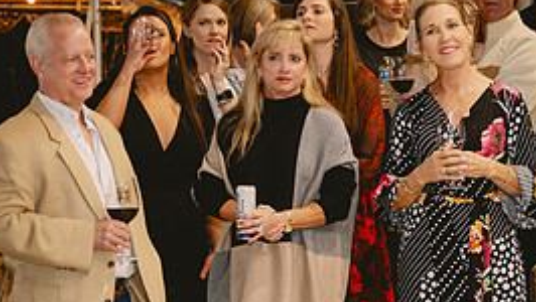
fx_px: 1948
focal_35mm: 137
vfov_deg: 8.8
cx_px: 425
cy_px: 282
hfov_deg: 15.6
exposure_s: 1/100
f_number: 2.8
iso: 2500
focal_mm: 60
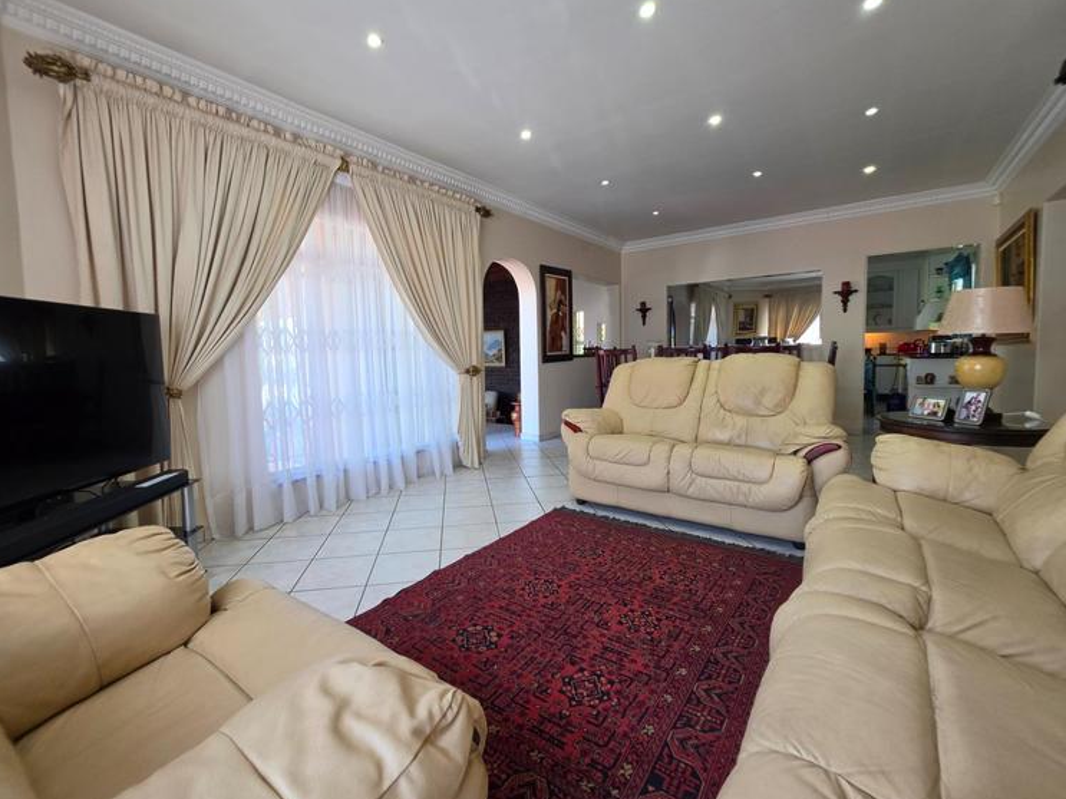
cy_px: 390
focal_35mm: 14
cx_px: 515
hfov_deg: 102.0
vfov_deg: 85.6
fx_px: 431
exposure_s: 1/100
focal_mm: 2.2
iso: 125
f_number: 1.9
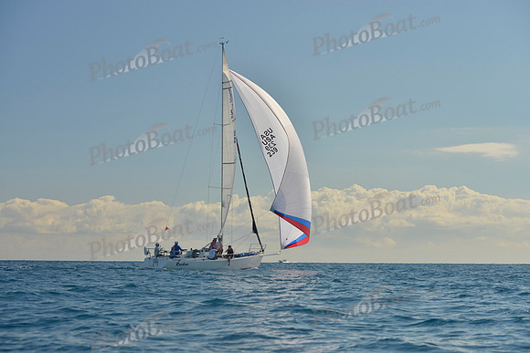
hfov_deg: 28.8
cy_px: 176
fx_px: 1031
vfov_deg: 19.5
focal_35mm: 70
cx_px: 265
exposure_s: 1/640
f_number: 8
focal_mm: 70
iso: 200
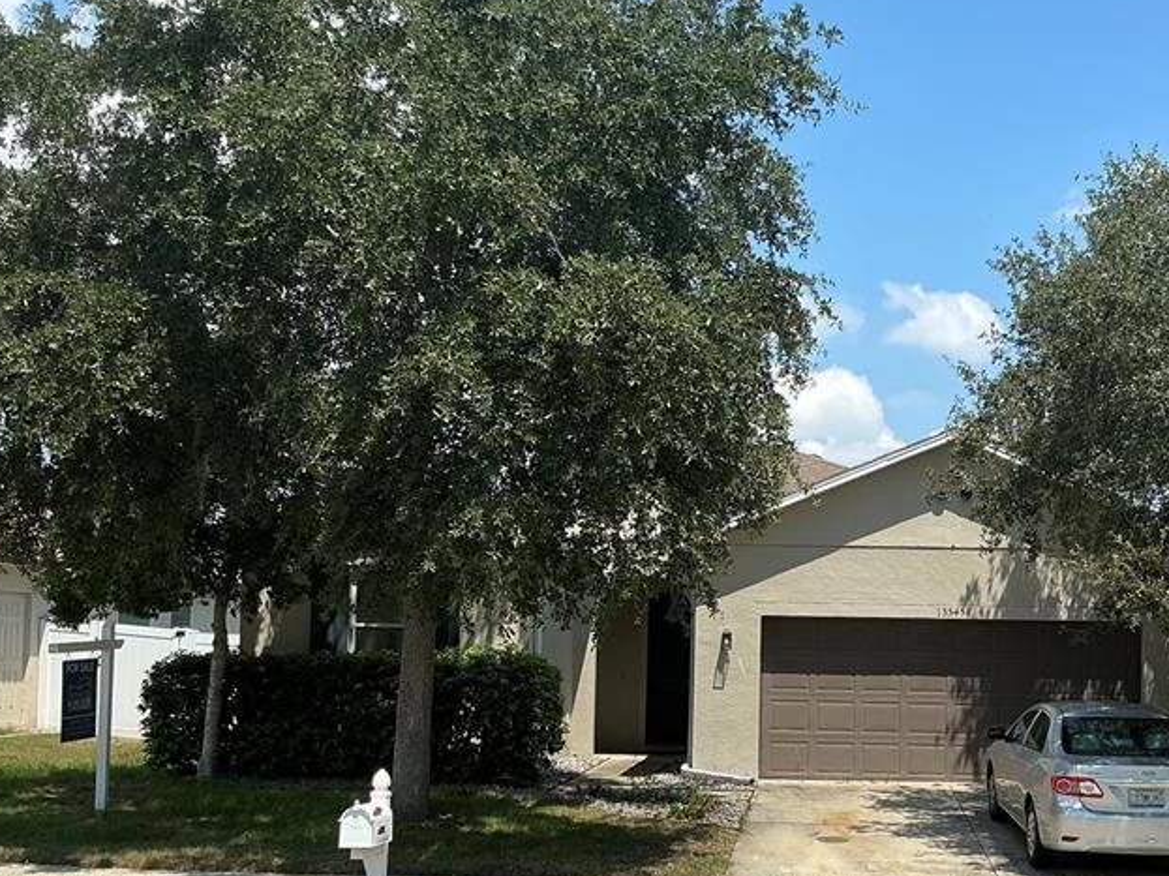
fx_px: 1553
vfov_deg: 31.2
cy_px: 604
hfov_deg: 40.3
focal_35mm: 46
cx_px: 843
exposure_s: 1/1912
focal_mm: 3
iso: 25
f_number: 1.8
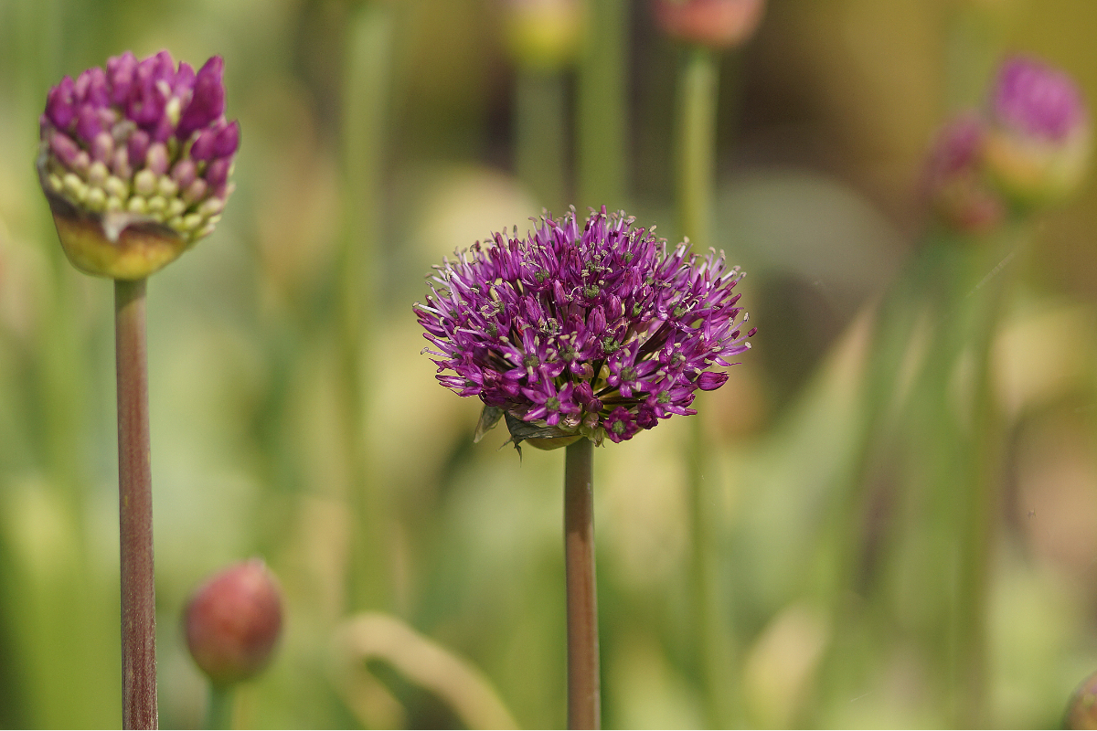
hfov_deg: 13.7
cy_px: 366
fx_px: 4570
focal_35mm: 150
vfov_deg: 9.1
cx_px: 548
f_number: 2.8
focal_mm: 100
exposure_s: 1/1000
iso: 100
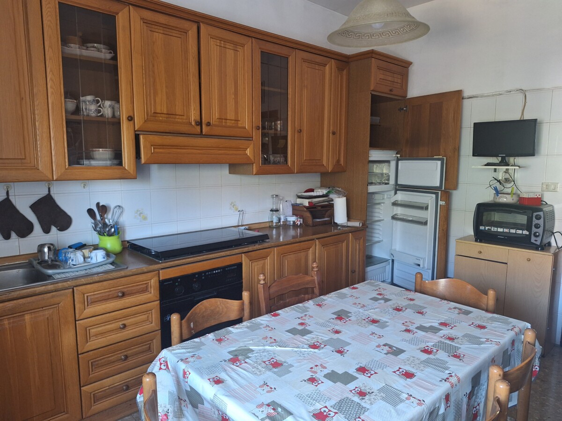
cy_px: 210
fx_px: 373
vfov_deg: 58.9
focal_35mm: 23
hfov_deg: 73.9
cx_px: 281
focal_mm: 5.54
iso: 250
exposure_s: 1/50
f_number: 1.8
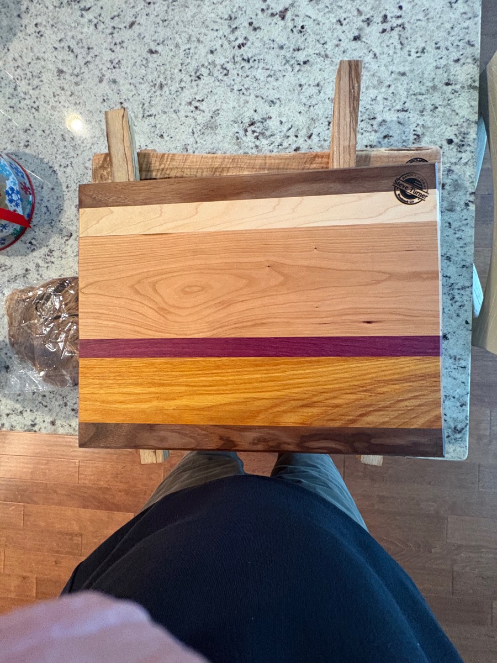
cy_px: 332
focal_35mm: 14
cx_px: 248
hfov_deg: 85.7
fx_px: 268
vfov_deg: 102.1
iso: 800
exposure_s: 1/40
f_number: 2.2
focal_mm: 2.22
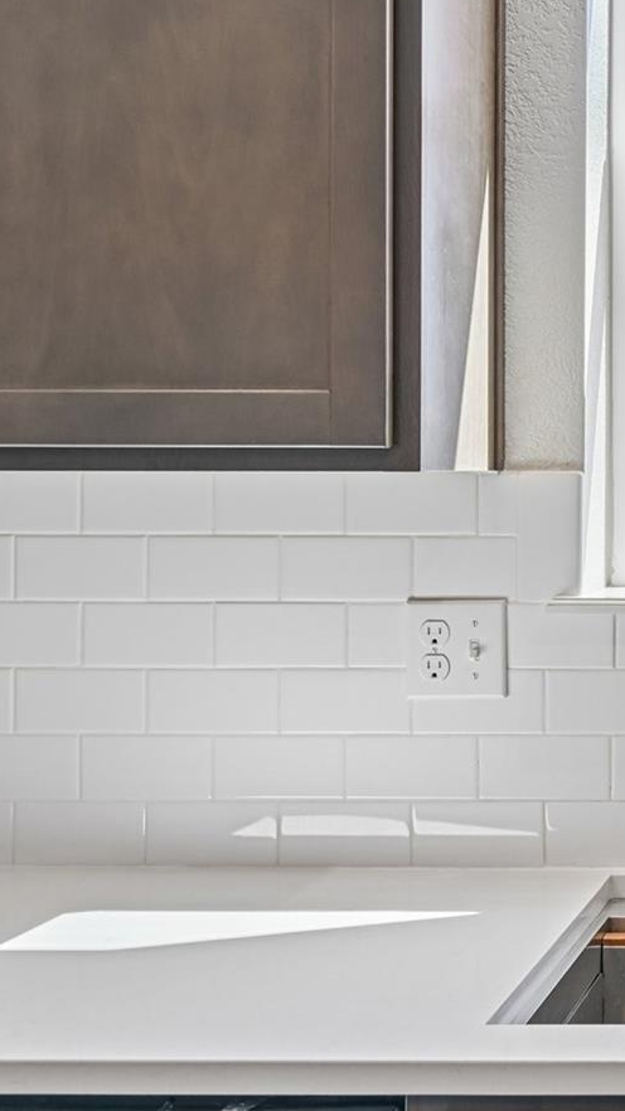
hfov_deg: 18.5
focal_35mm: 57
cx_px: 963
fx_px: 1680
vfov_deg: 36.5
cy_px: 452
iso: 280
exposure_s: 1/30
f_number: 10
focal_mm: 30
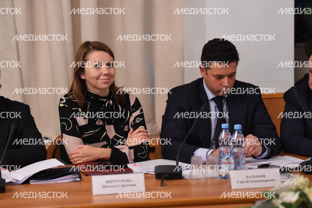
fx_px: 953
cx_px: 156
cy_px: 104
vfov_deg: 12.4
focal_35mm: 110
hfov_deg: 18.6
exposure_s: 1/400
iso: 5000
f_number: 3.2
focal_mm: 110
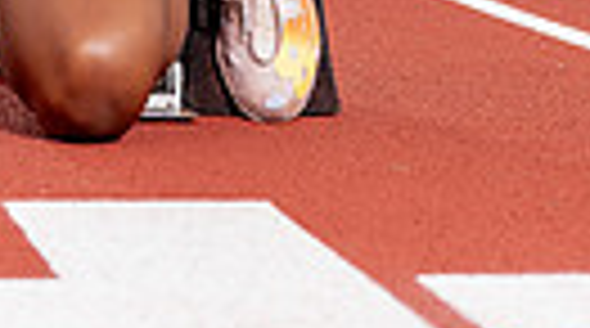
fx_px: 2591
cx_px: 261
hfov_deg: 13.0
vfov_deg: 6.8
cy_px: -544
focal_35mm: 166
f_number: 4
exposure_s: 1/250
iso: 100
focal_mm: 46
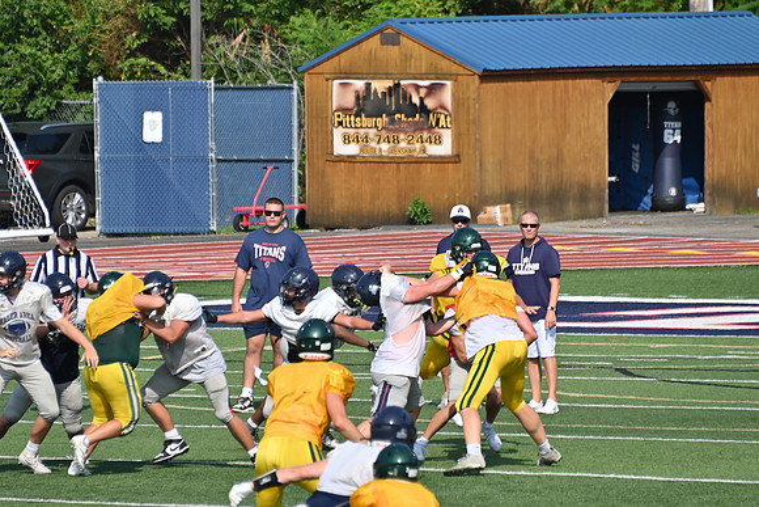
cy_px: 254
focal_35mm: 450
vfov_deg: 3.1
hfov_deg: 4.6
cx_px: 380
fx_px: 9489
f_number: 5.6
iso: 100
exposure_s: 1/800
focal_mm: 300
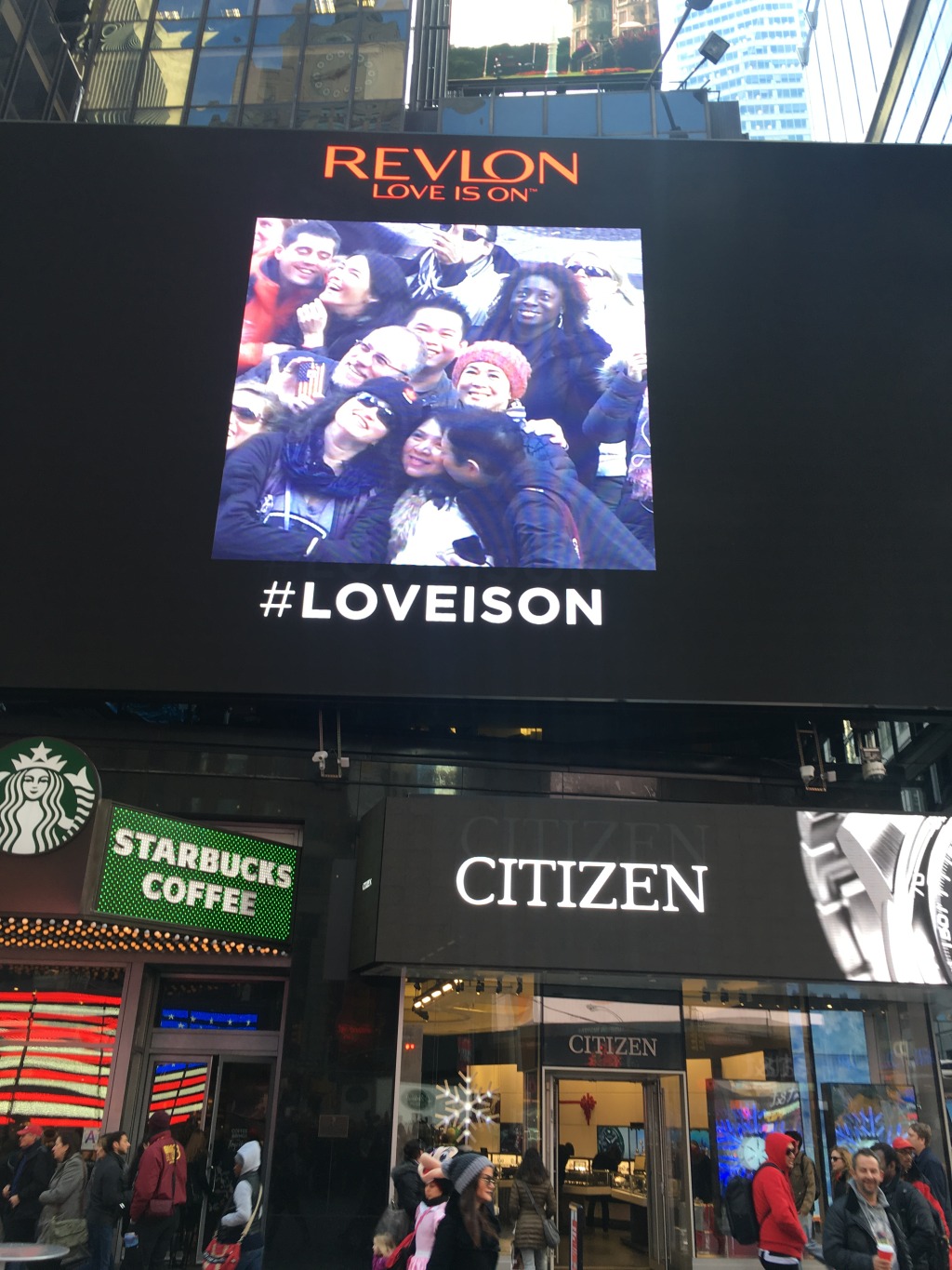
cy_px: 635
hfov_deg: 48.2
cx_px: 476
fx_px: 1063
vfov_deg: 61.7
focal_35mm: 29
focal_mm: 4.15
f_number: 2.2
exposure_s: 1/60
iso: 25
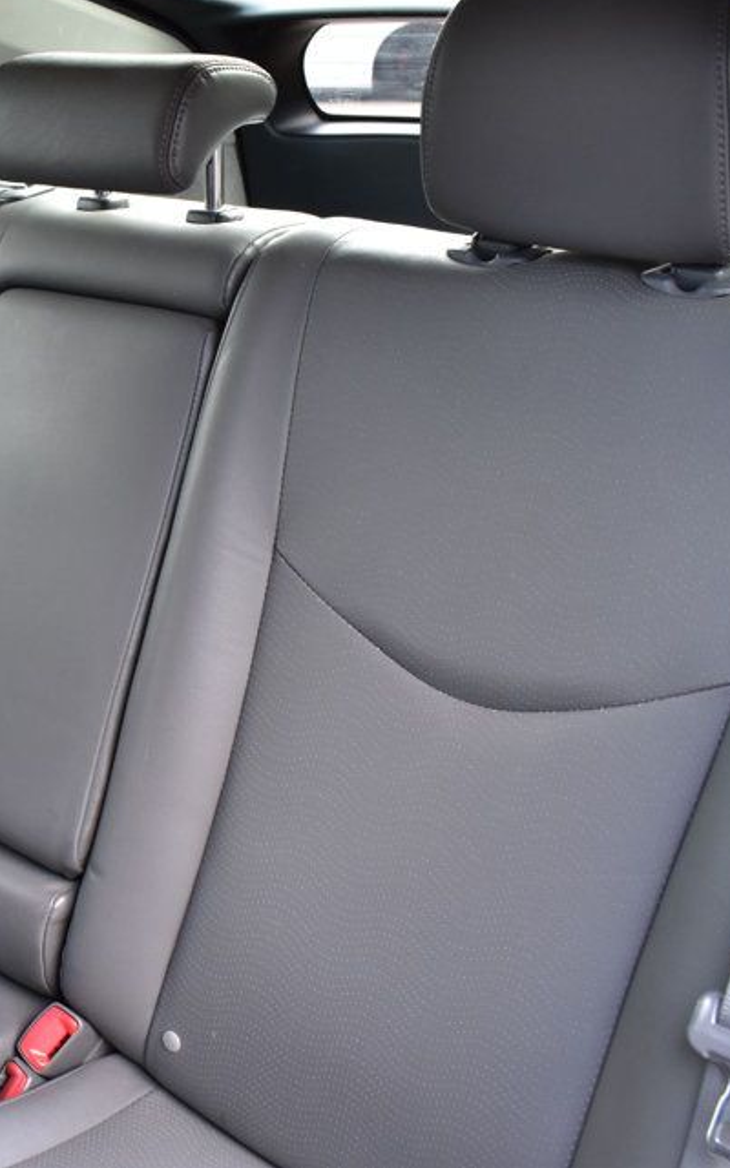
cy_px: 548
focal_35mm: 44
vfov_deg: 45.2
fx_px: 1401
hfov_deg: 27.8
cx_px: 27
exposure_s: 1/50
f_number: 8
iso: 400
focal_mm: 18
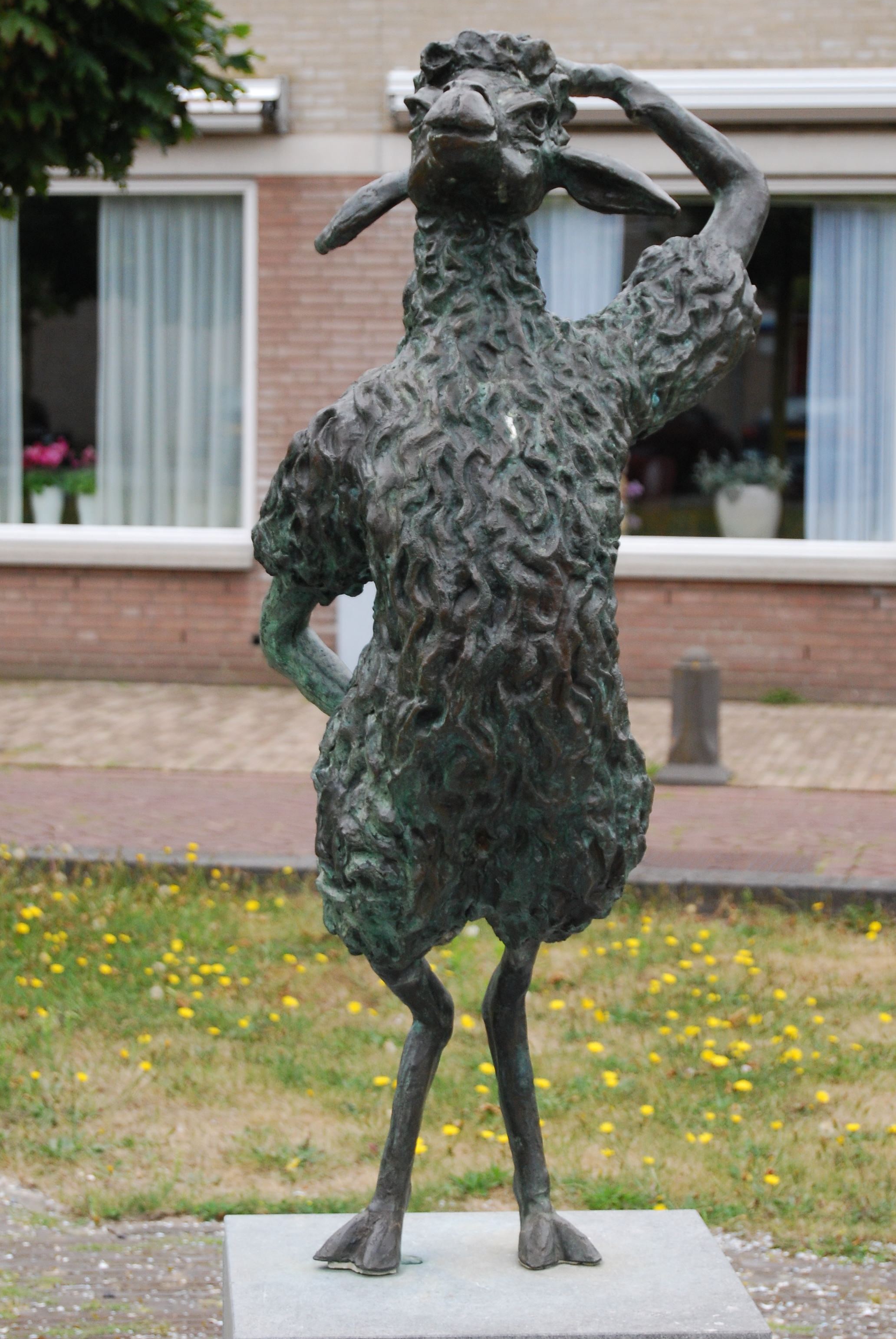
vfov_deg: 19.7
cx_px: 424
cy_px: 635
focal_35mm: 104
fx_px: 3857
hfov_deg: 13.2
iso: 450
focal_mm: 55
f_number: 5.6
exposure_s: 1/500
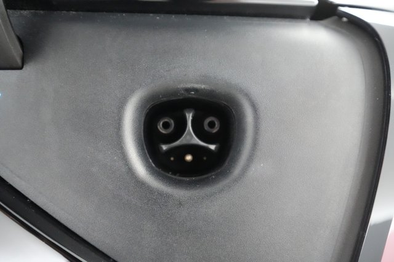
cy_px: 131
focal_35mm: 28
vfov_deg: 46.4
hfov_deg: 65.5
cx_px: 197
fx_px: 306
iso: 20000
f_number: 4.5
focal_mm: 28
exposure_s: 1/100
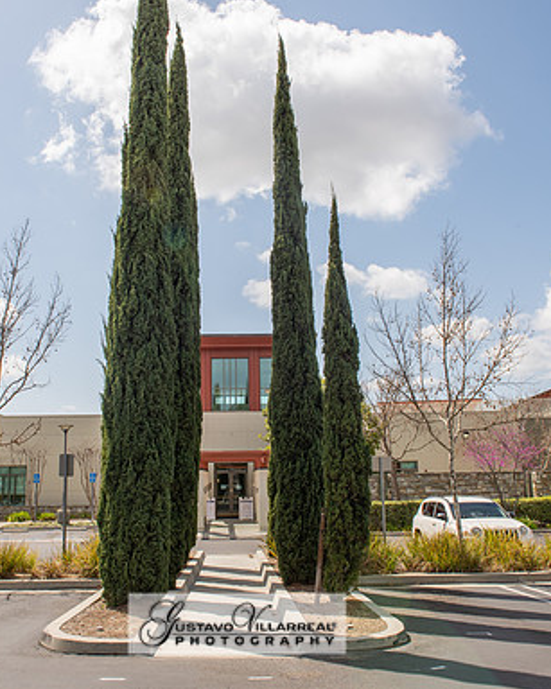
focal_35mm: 34
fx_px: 693
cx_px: 237
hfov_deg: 43.2
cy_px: 345
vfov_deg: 52.9
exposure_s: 1/200
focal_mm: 24
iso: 200
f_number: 14
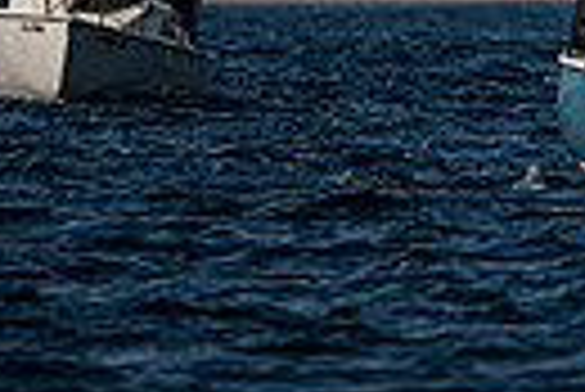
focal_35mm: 1580
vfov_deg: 0.9
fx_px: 25703
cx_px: 1018
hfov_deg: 1.3
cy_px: -476
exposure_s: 1/8000
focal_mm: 270
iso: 400
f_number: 5
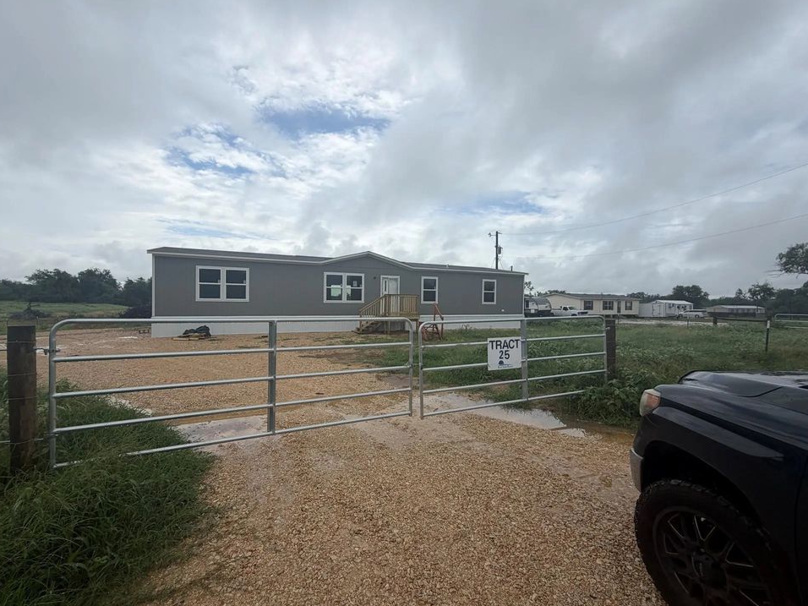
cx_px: 381
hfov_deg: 98.1
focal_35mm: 15
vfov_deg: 81.7
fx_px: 350
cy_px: 308
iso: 20
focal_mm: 2.22
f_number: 2.2
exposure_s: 1/1312
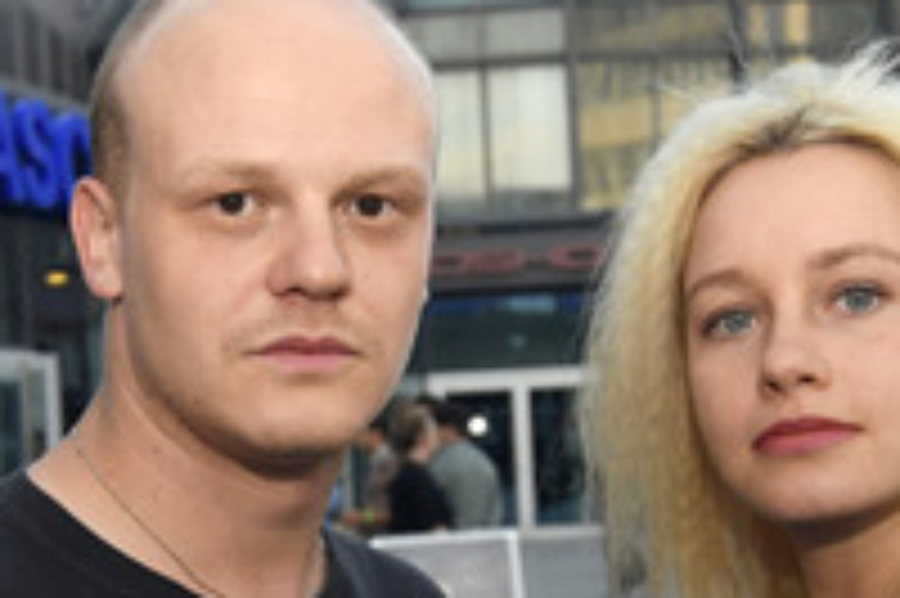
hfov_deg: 25.1
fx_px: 2023
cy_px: 558
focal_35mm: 81
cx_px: 416
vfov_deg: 16.6
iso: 640
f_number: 4
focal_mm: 24
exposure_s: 1/250
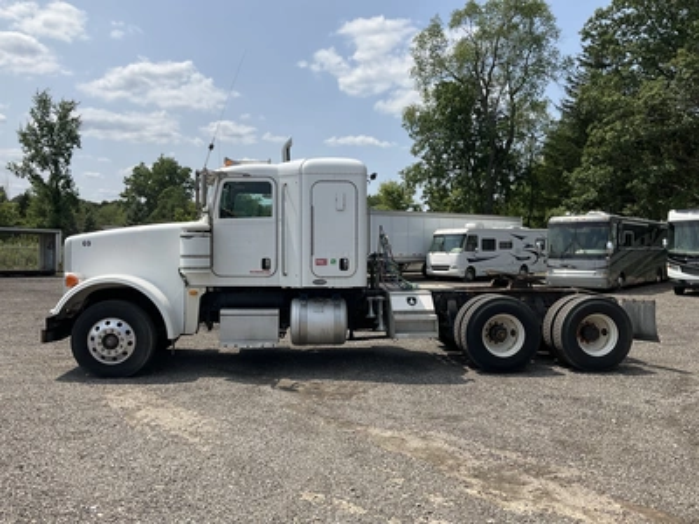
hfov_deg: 61.7
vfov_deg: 48.2
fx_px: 586
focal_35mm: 29
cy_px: 262
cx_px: 350
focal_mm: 3
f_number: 1.8
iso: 25
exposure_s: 1/2427
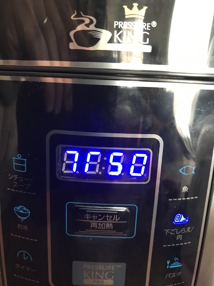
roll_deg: -3.1
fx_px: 231
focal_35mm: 28
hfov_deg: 49.7
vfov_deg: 63.4
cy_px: 143
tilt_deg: -14.4
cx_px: 107
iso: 100
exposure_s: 1/9
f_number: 1.8
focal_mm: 3.99
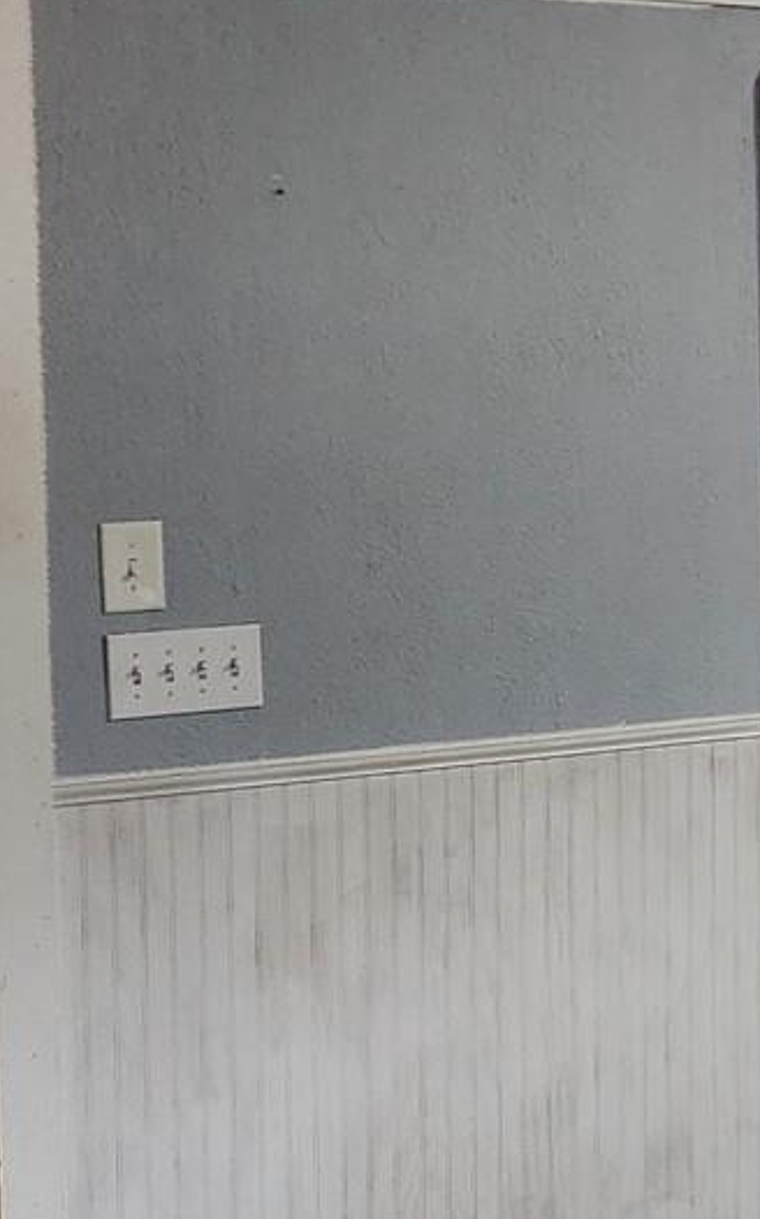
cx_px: 1293
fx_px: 3153
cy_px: 579
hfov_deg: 12.7
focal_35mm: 95
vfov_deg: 21.9
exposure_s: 1/120
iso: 500
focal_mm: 6.4
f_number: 1.8
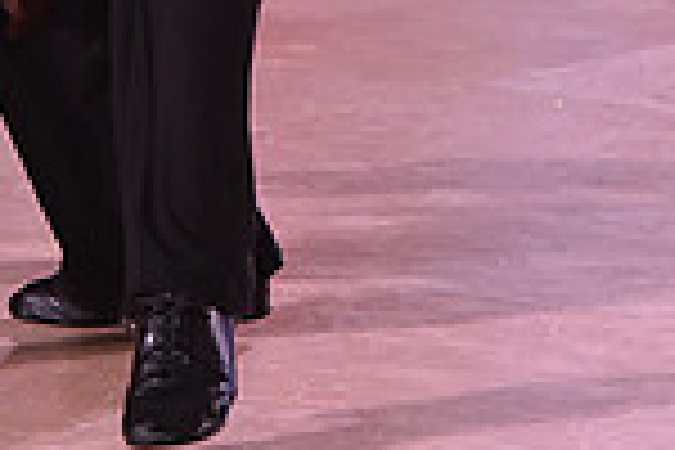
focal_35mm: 523
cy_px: -482
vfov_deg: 2.6
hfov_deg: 3.9
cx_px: -74
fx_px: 9805
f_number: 6.3
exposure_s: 1/320
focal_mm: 135
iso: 2500
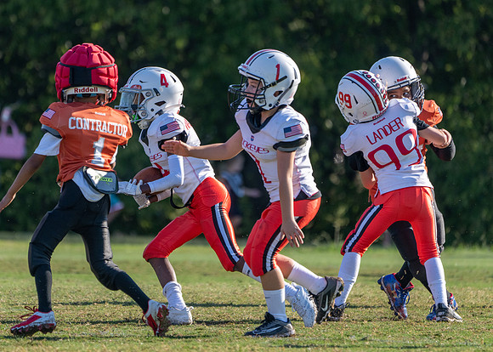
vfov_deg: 2.4
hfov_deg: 3.4
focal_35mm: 589
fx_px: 8244
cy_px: 128
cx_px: 198
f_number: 5.6
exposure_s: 1/1600
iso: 500
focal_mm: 400
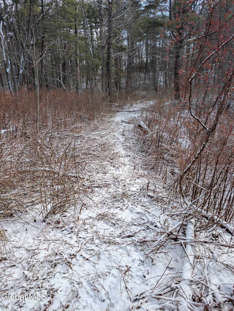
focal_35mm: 24
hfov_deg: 56.9
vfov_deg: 71.5
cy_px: 156
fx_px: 216
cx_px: 117
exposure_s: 1/538
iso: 19
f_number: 1.68
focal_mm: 6.9
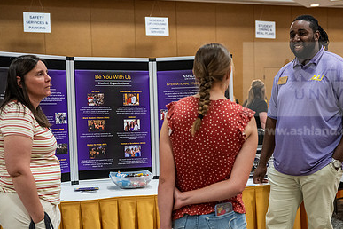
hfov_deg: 34.9
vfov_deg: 23.7
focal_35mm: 57
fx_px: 543
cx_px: 216
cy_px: 150
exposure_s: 1/200
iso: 2500
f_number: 3.2
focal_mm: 38
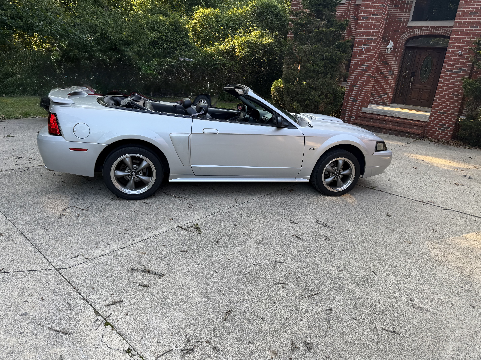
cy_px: 180
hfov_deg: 71.6
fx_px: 333
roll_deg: -6.5
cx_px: 240
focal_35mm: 24
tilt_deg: -15.3
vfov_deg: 56.8
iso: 80
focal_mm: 6.76
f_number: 1.78
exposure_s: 1/467
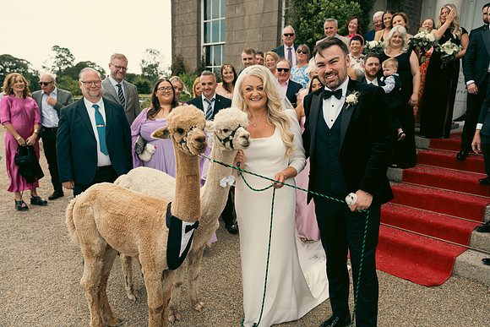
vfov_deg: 45.0
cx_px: 245
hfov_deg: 63.6
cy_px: 164
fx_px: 395
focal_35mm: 29
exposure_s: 1/640
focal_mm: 29
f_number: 3.5
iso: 125
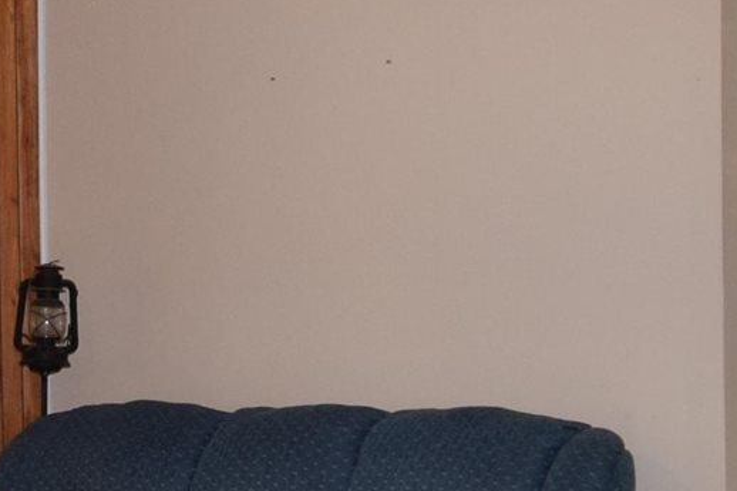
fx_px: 1821
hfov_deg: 21.9
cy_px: 378
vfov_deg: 15.3
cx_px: -34
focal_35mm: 89
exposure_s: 1/100
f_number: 5
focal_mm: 10
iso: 800
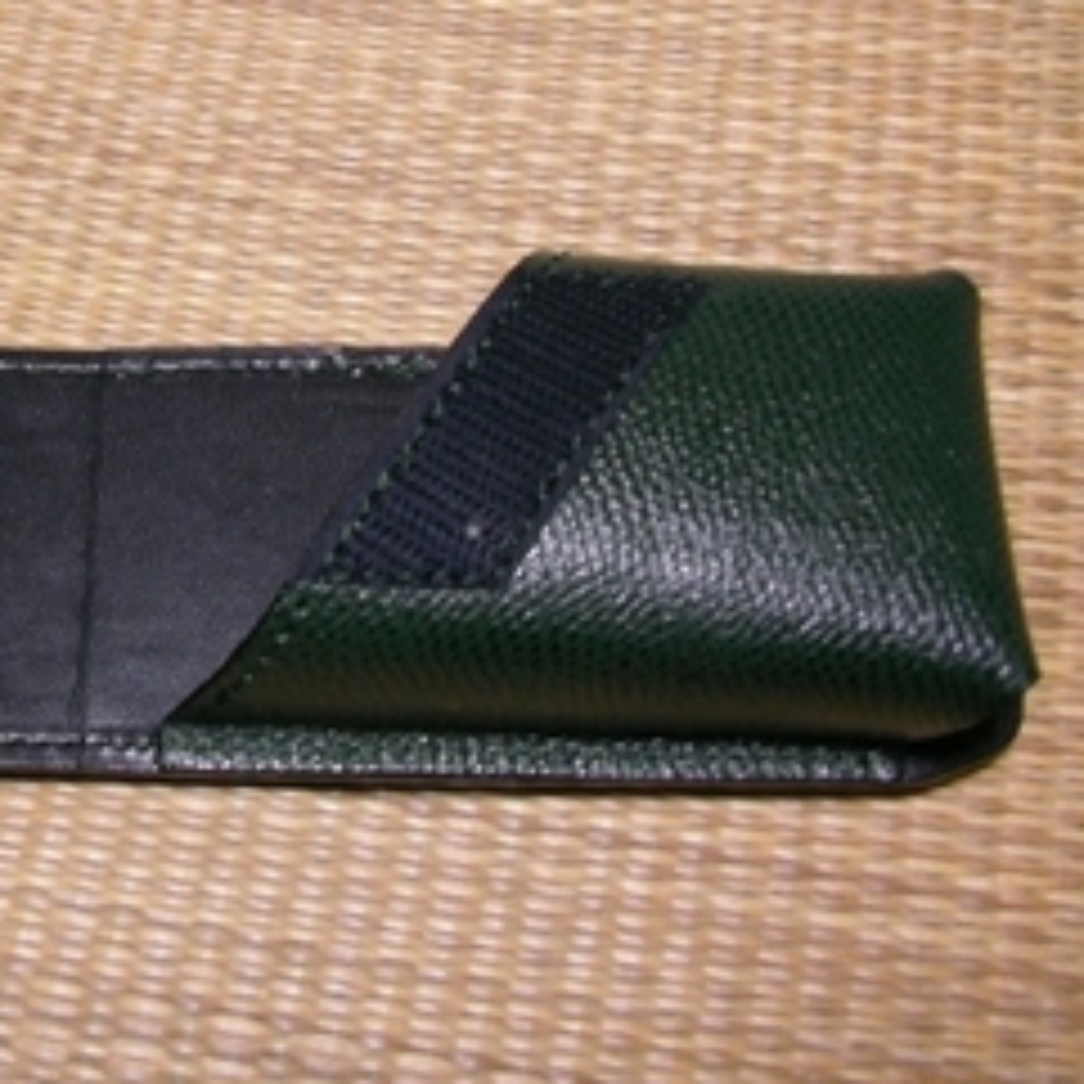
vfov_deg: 28.1
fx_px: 2161
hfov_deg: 27.2
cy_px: 425
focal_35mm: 61
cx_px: 112
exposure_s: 1/7.2
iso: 100
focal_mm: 5.7
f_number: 2.8
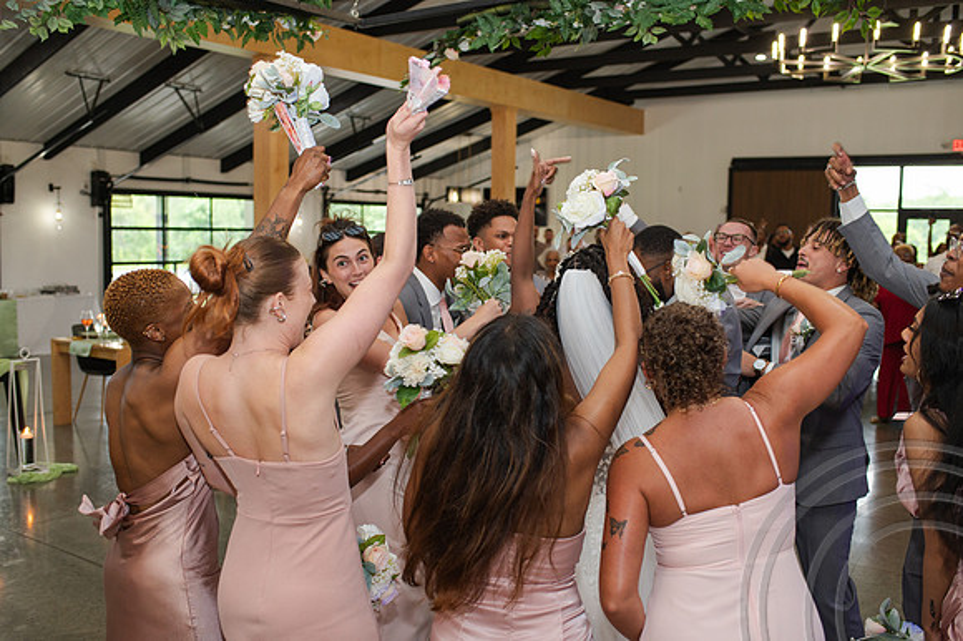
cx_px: 482
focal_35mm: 35
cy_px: 320
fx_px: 936
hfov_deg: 54.5
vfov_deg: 37.8
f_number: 3.2
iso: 800
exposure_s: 1/200
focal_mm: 35
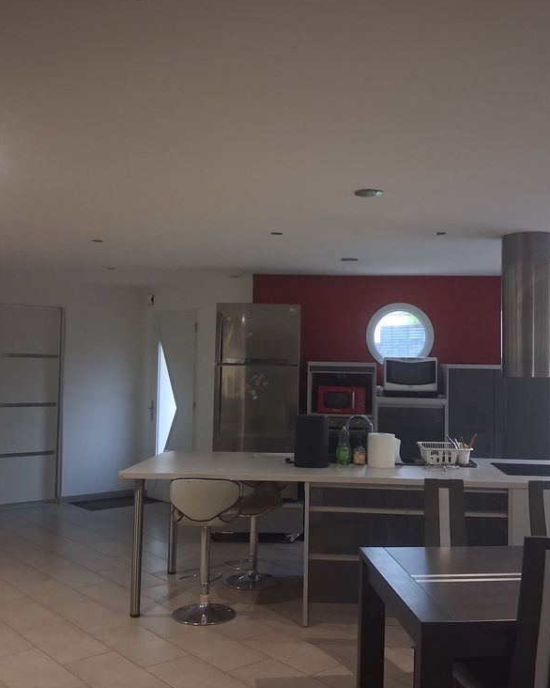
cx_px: 316
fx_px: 732
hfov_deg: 41.1
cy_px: 339
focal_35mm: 36
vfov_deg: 50.3
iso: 640
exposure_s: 1/30
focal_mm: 4
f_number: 1.8
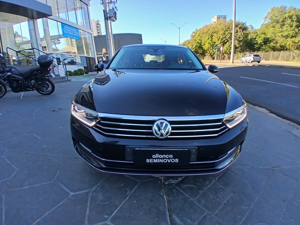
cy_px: 112
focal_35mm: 17
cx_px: 150
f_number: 2.2
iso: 50
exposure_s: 1/219
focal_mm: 1.4
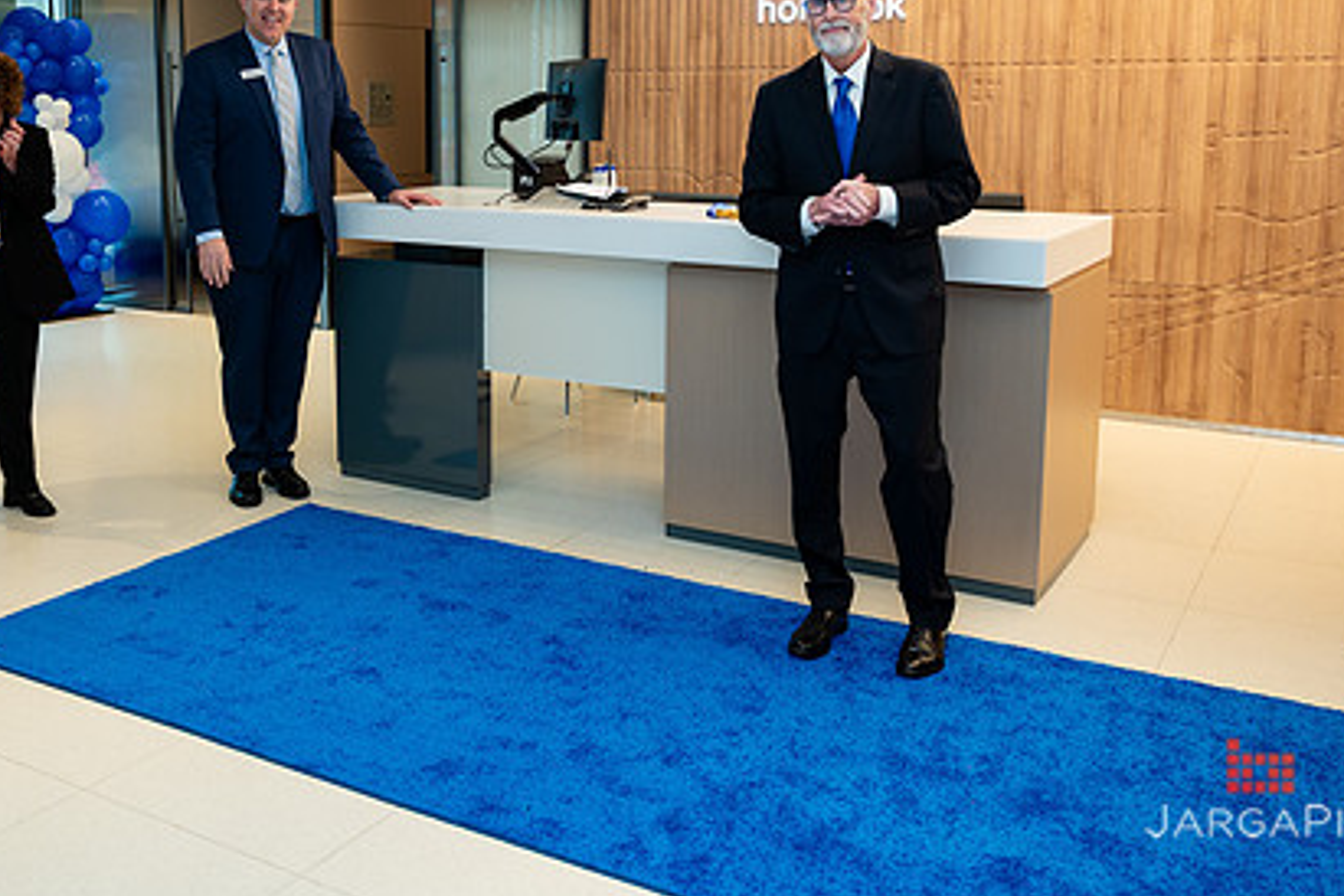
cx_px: 518
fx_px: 1419
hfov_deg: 50.3
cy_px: 284
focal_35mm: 38
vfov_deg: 34.7
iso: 500
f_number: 3.5
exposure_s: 1/200
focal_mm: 26.5
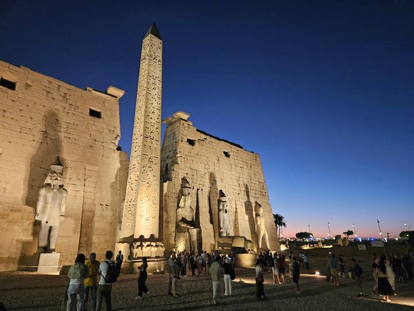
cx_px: 207
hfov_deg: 73.9
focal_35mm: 23
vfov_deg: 58.9
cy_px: 156
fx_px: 275
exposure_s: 1/30
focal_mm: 5.4
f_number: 1.8
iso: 640
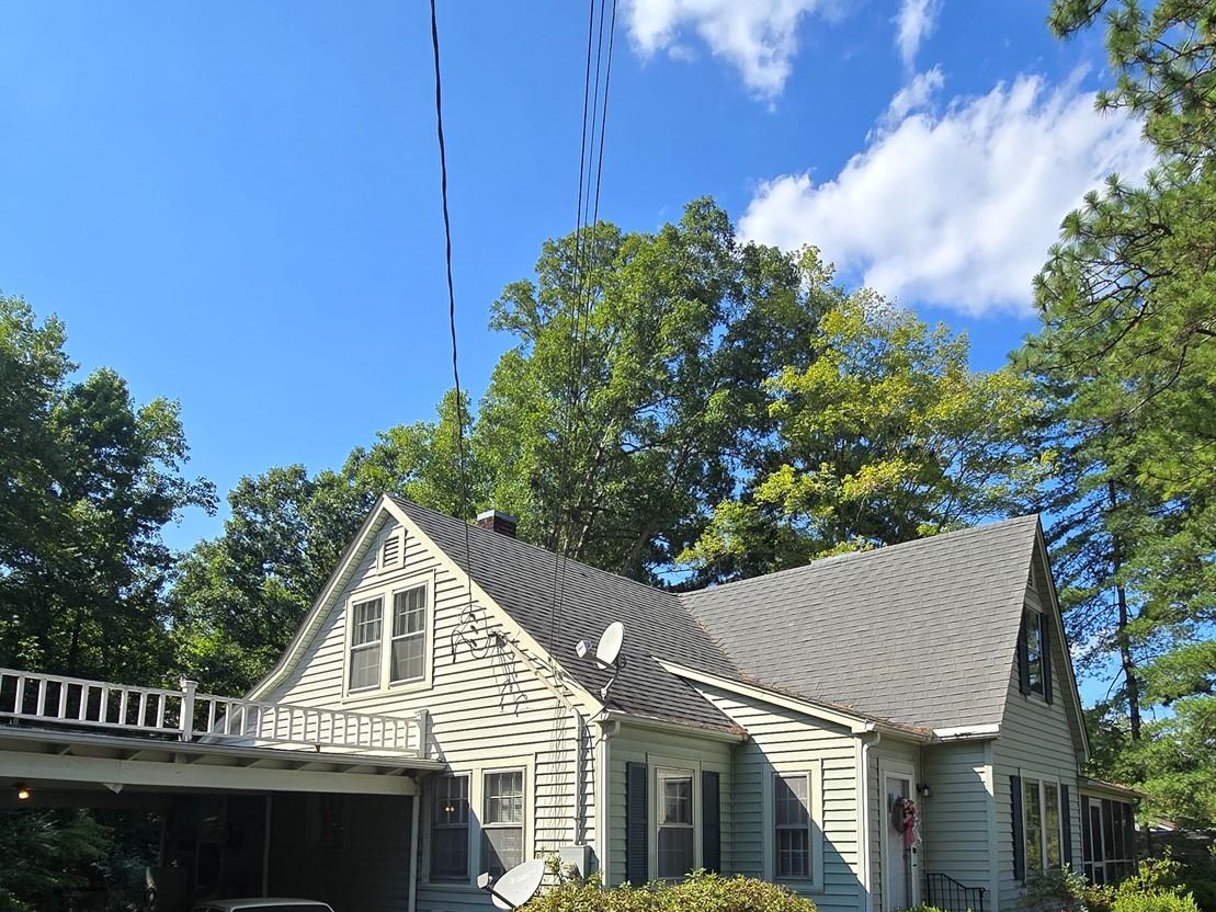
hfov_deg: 71.5
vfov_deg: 53.0
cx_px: 649
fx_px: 843
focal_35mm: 24
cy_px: 734
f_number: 2.2
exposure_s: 1/1429
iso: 50
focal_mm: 2.2
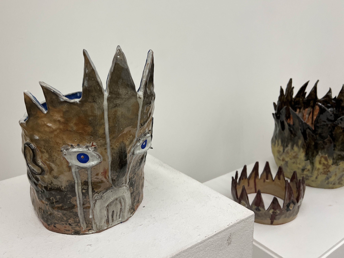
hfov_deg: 67.3
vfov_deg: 53.1
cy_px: 129
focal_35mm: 26
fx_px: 258
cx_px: 172
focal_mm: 5.7
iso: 125
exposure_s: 1/120
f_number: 1.5
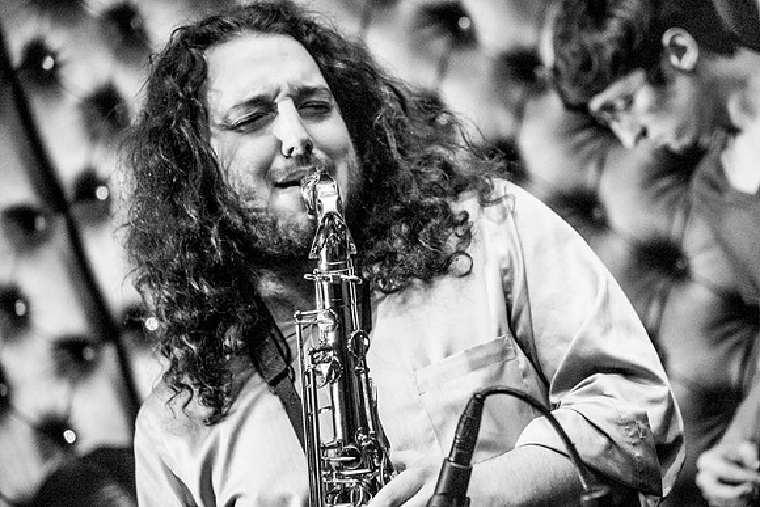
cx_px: 380
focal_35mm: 110
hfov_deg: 18.6
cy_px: 254
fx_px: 2323
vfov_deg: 12.5
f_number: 4
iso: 6400
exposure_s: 1/200
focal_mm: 110
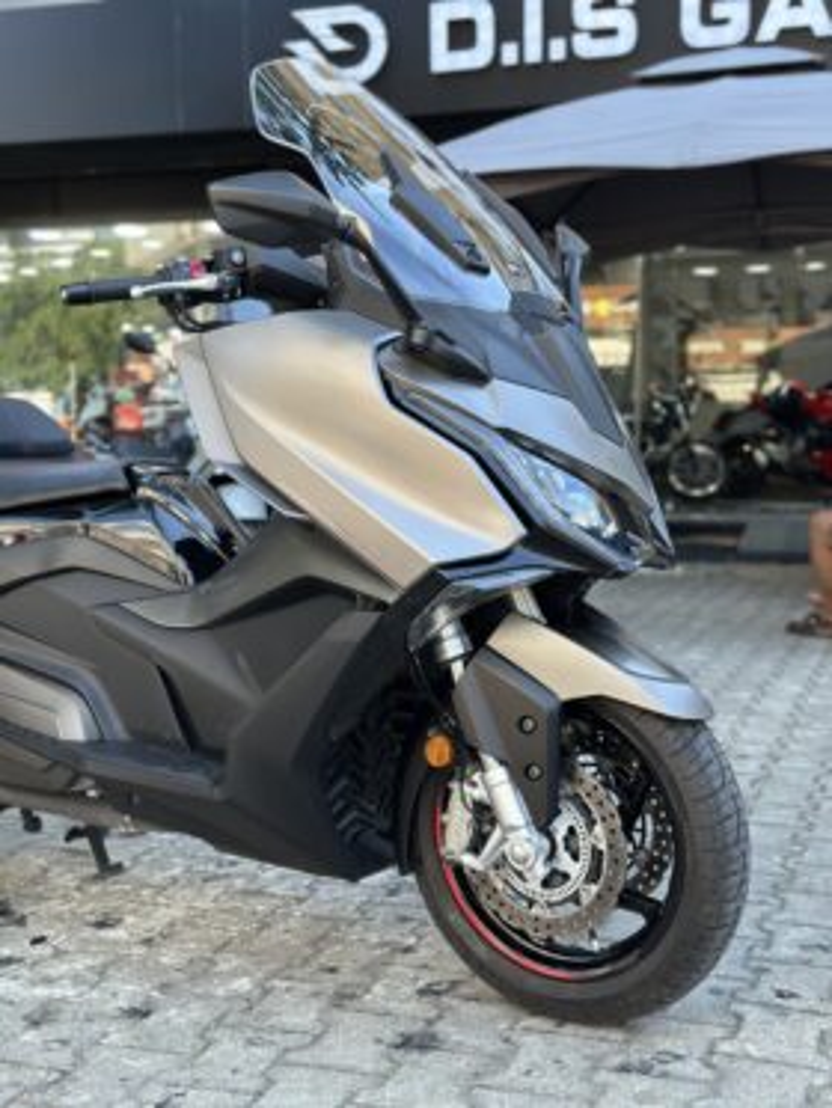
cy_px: 554
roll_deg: -0.7
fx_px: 1537
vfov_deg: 39.6
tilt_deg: -4.2
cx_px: 416
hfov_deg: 30.3
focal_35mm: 48
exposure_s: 1/354
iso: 80
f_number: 1.78
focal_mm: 6.86
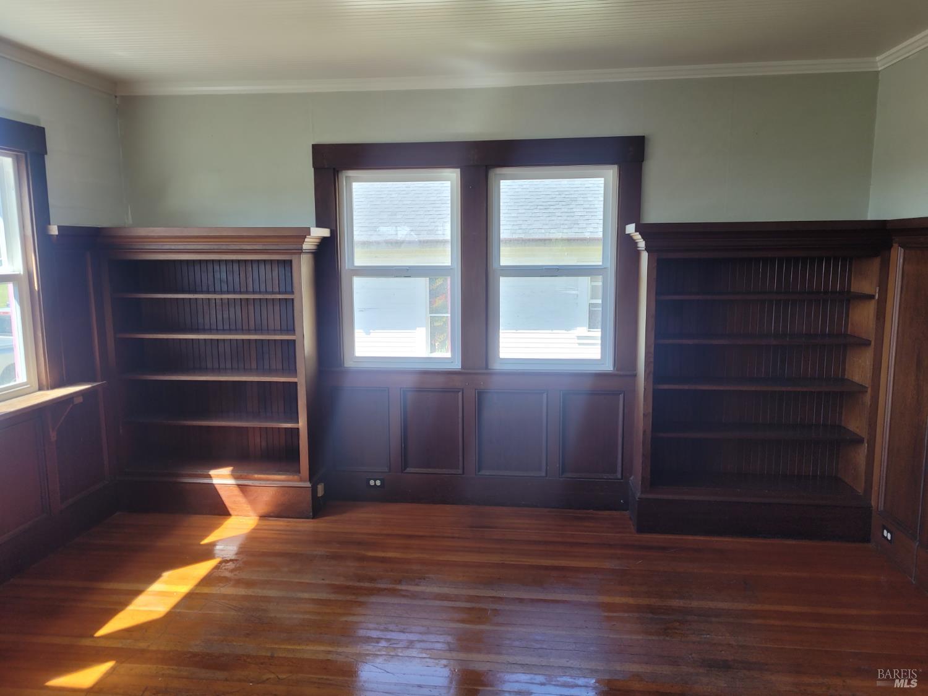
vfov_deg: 53.1
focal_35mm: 26
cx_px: 464
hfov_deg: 67.3
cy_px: 348
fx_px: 697
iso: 80
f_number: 1.8
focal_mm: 5.4
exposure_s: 1/120
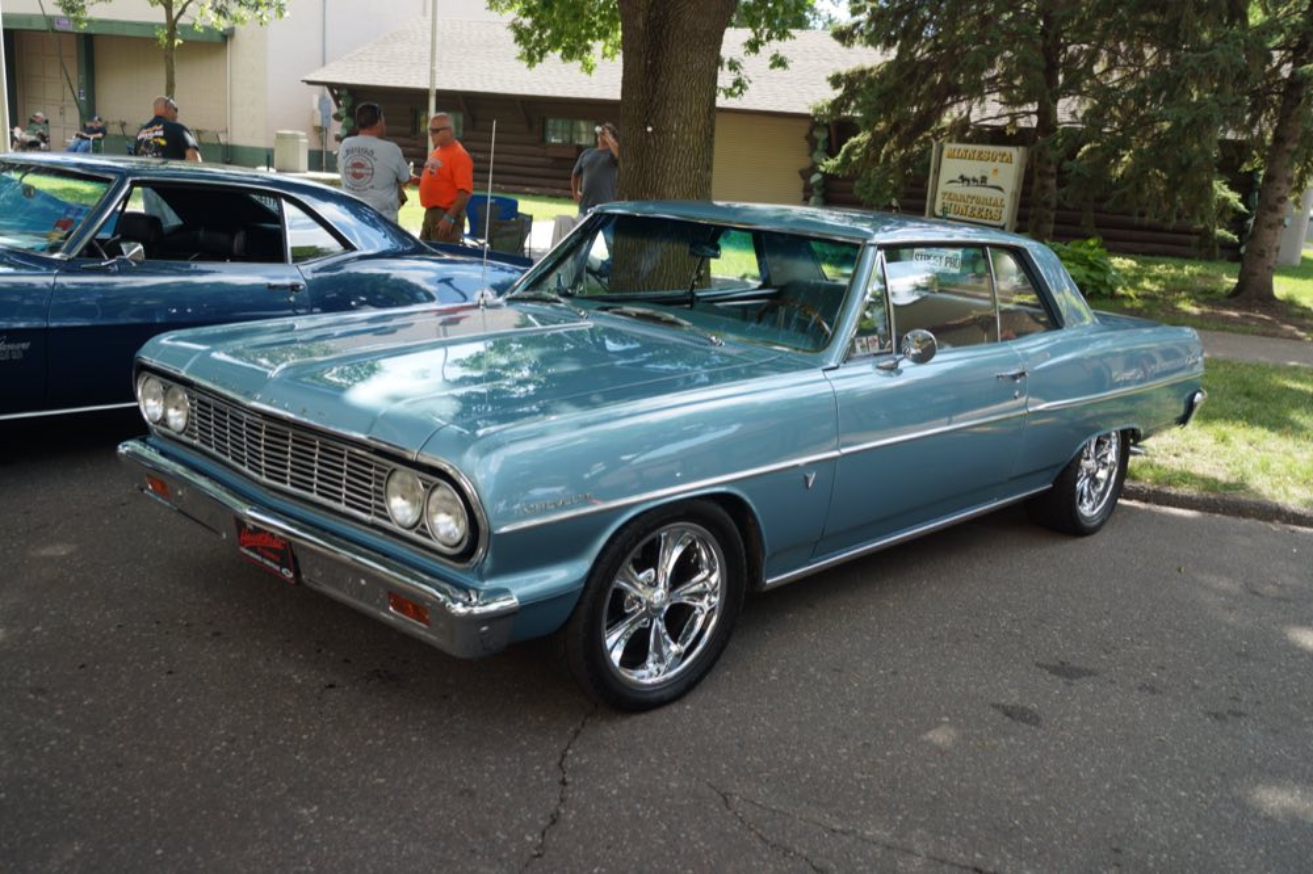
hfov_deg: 57.2
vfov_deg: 39.9
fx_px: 1203
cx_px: 656
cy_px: 437
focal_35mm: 33
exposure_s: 1/80
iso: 100
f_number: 4.5
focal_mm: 22
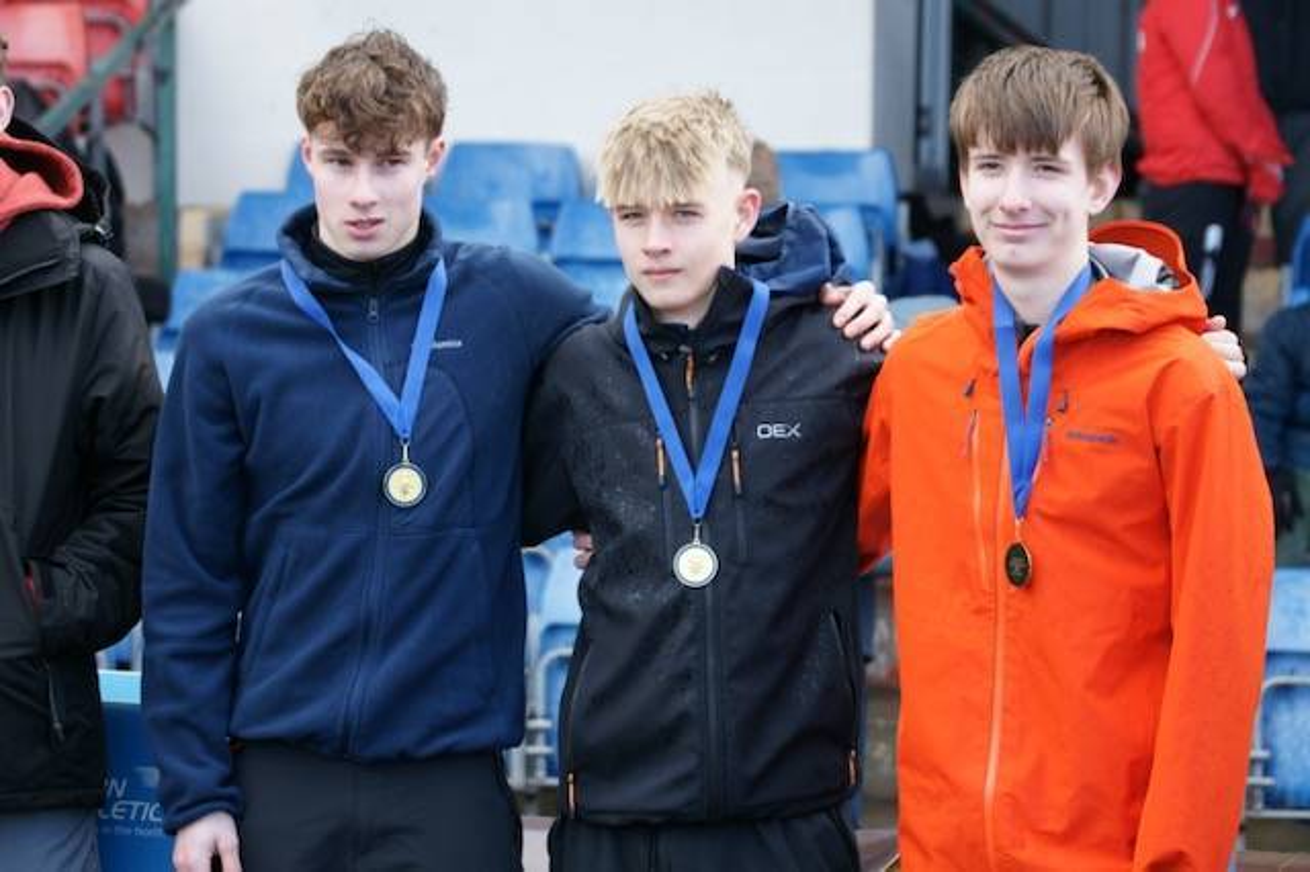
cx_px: 655
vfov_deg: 9.1
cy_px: 436
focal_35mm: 150
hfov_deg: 13.7
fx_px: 5455
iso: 200
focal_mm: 100
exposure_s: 1/160
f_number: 5
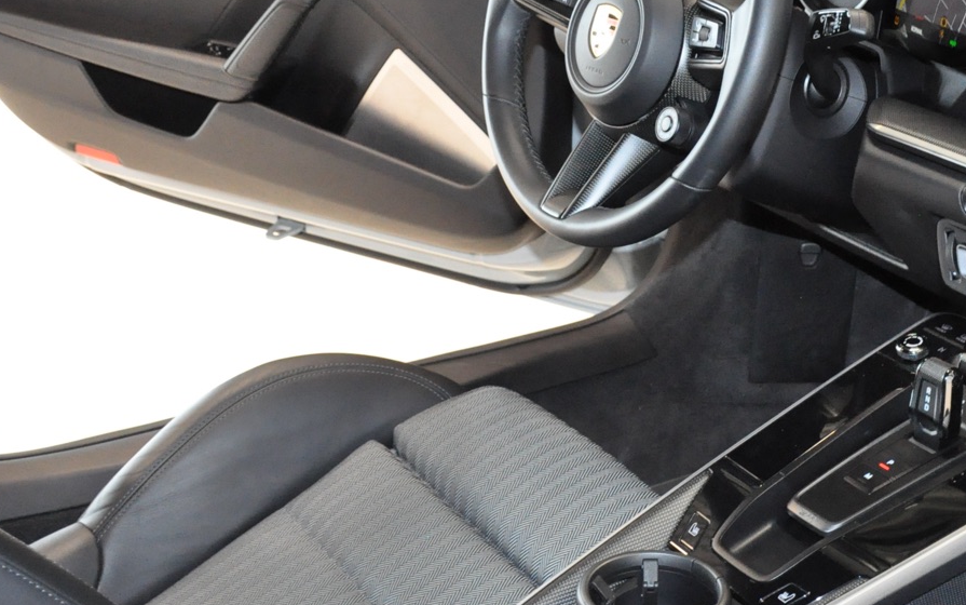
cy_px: 319
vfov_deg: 21.3
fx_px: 1606
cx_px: 707
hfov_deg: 32.9
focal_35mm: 61
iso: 3200
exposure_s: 1/60
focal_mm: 22
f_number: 5.6
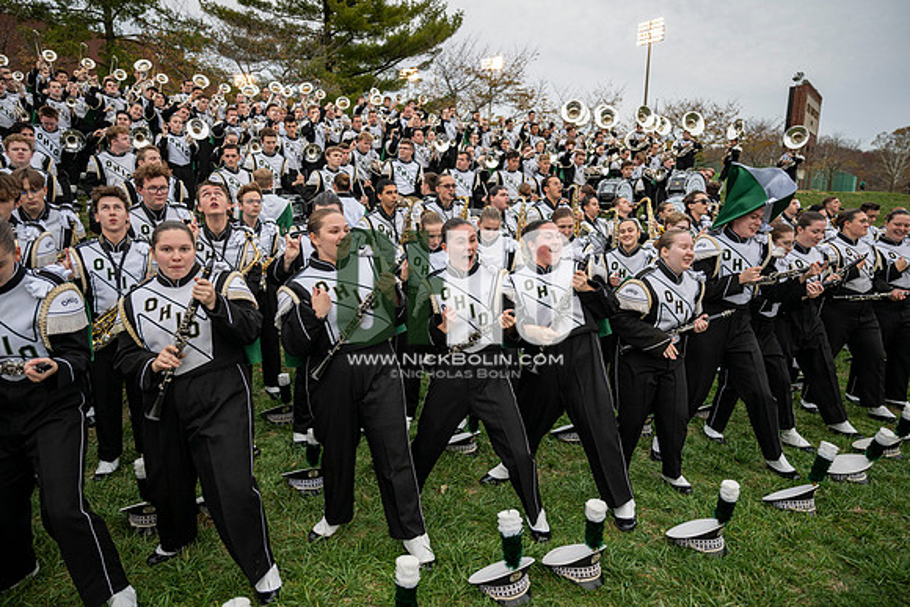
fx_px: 607
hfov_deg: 73.7
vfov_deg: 53.2
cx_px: 455
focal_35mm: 24
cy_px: 304
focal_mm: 24
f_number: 2.8
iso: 640
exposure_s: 1/500
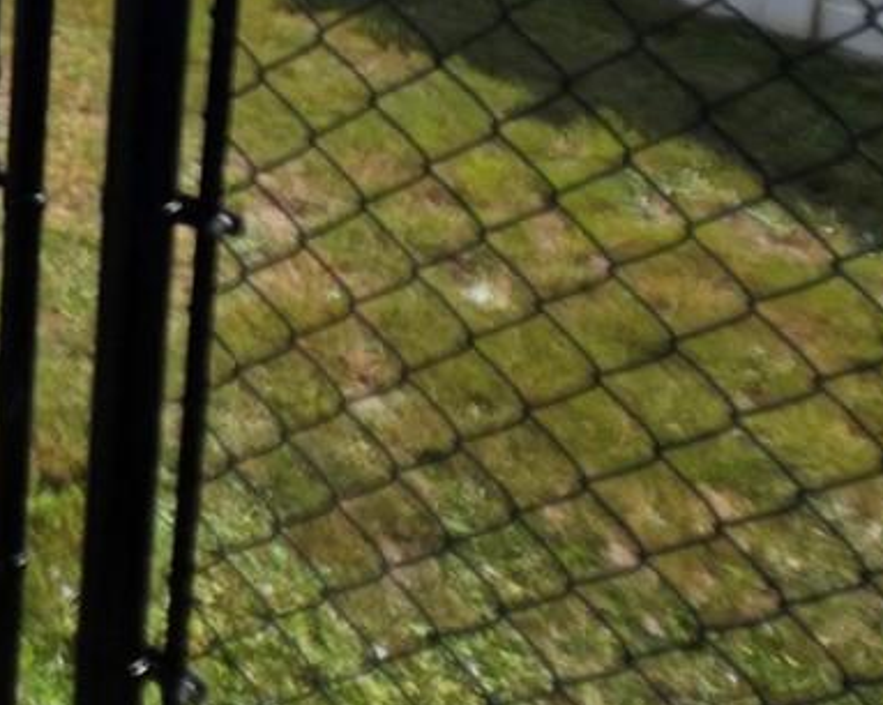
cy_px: -258
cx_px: -447
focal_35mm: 53
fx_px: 1384
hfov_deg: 26.0
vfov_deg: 24.3
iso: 40
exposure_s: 1/2859
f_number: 1.9
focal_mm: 2.2
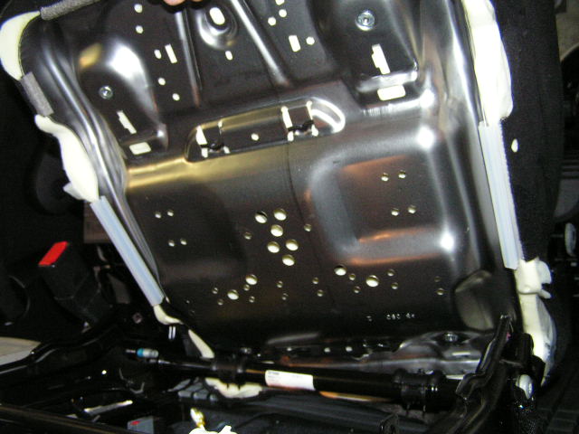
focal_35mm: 38
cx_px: 290
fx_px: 636
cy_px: 217
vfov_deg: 37.7
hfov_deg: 49.0
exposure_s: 1/40
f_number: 2.8
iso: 200
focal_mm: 6.3
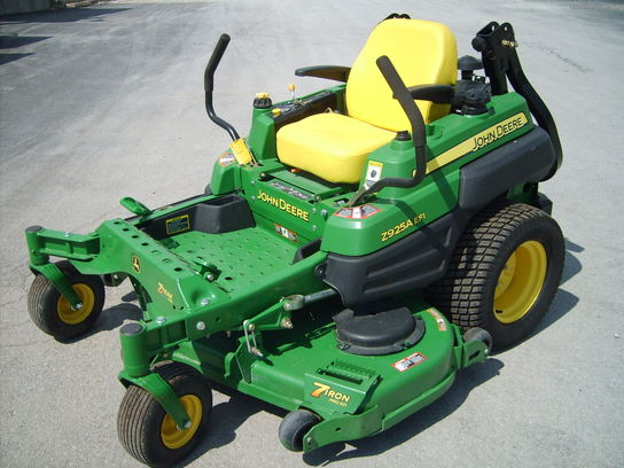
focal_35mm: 35
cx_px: 312
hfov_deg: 52.6
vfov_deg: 40.7
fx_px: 631
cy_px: 234
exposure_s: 1/250
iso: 50
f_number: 7.1
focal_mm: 5.8
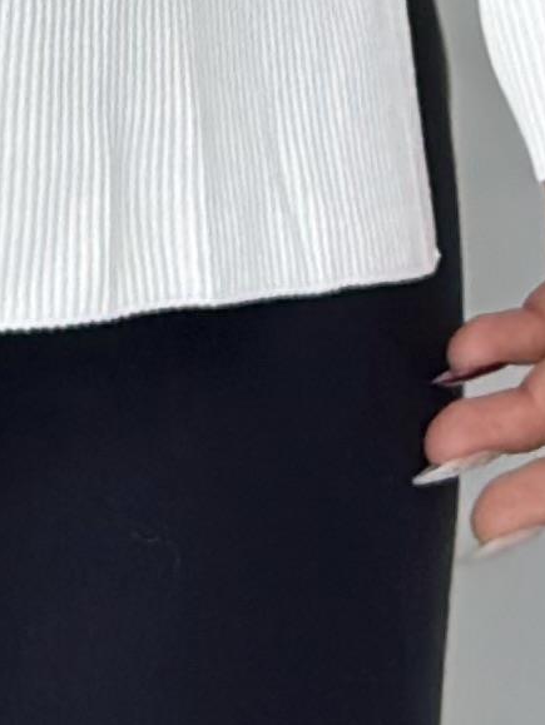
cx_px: -474
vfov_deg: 5.5
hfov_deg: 4.4
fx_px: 7004
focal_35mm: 334
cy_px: -1645
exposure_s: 1/100
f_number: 1.78
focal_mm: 6.86
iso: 100
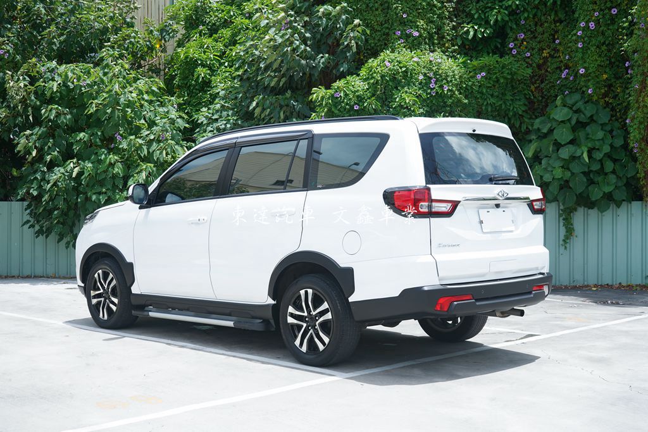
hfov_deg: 41.1
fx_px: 864
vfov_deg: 28.1
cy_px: 216
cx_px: 324
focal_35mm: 48
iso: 100
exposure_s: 1/160
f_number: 8
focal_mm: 48
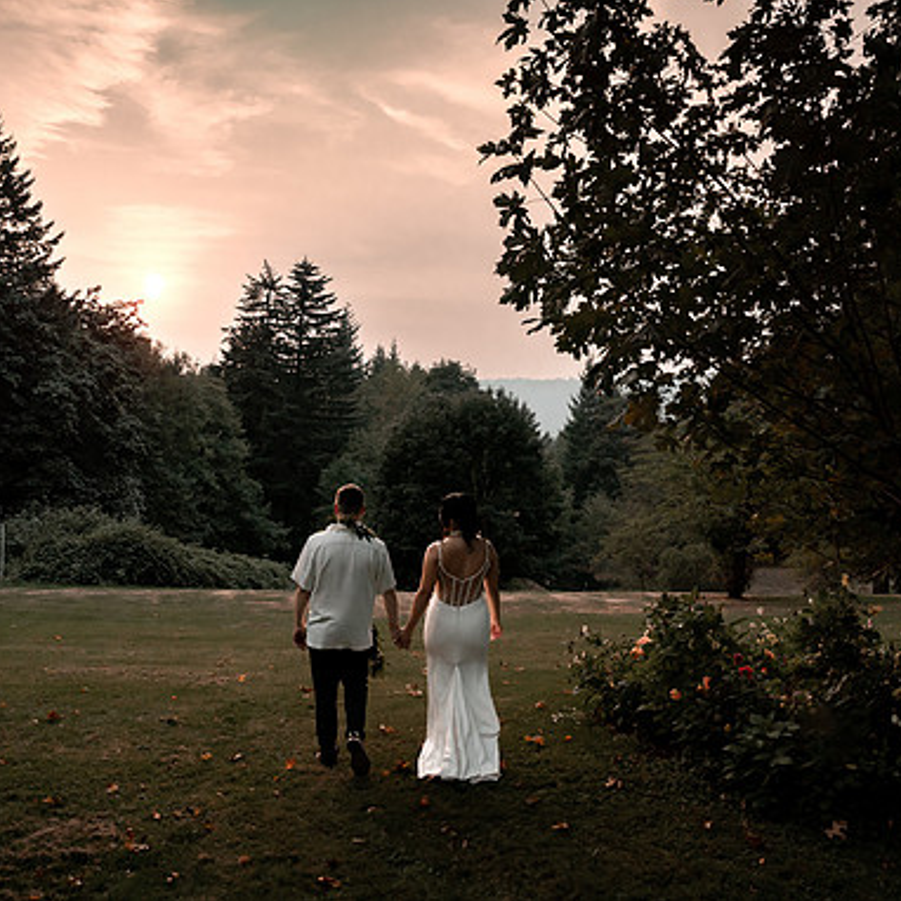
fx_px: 913
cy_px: 447
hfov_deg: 52.4
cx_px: 392
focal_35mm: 31
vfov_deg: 52.5
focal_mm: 24
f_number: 2.8
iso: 1250
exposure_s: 1/3200
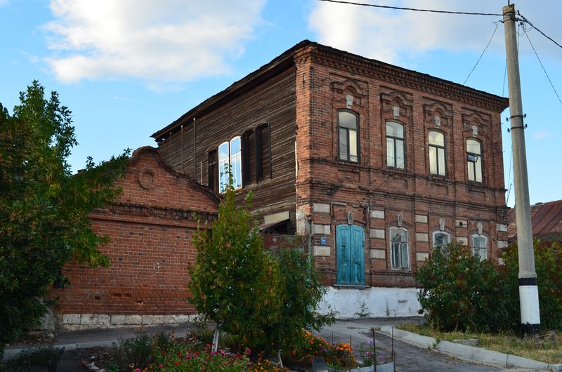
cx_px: 281
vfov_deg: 28.0
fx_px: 748
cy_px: 186
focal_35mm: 48
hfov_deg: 41.2
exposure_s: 1/80
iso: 200
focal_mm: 32
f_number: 10
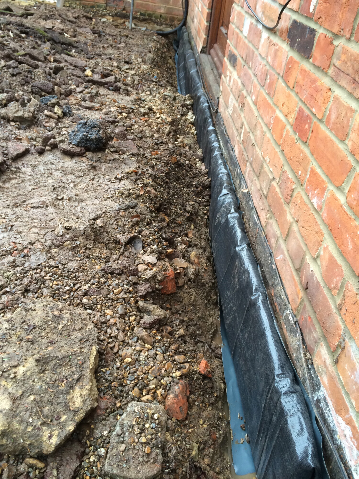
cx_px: 180
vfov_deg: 60.0
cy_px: 240
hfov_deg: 46.8
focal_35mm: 30
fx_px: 415
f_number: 2.2
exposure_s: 1/30
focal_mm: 4.12
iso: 50
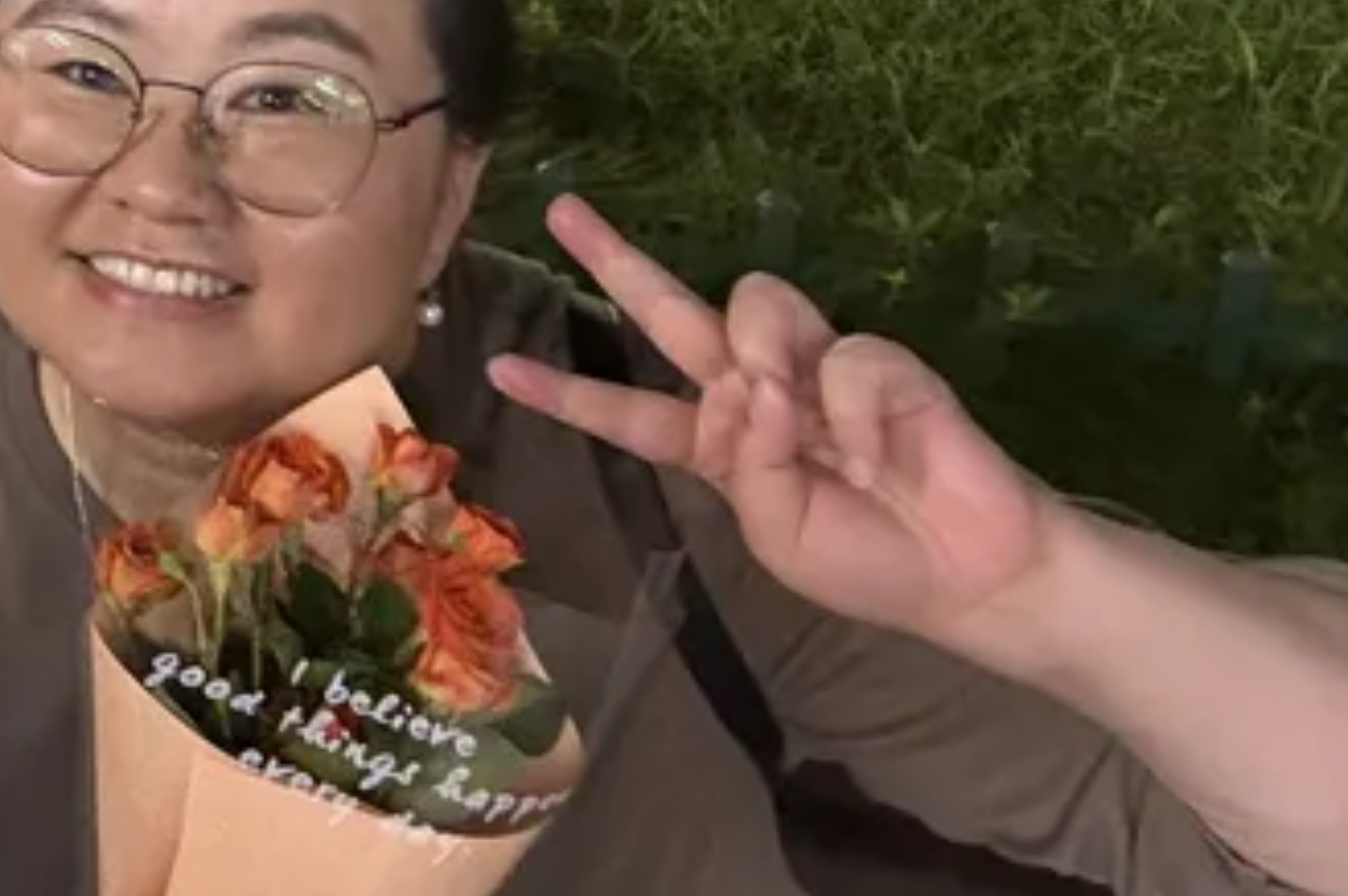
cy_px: -206
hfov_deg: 22.6
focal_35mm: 73
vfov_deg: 17.7
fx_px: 2731
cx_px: -690
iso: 250
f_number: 1.9
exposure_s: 1/25
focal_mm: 2.69
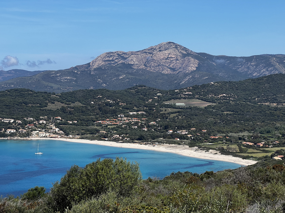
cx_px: 142
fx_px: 634
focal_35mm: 77
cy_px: 106
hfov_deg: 25.3
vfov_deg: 19.1
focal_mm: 9
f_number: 2.8
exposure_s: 1/809
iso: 32
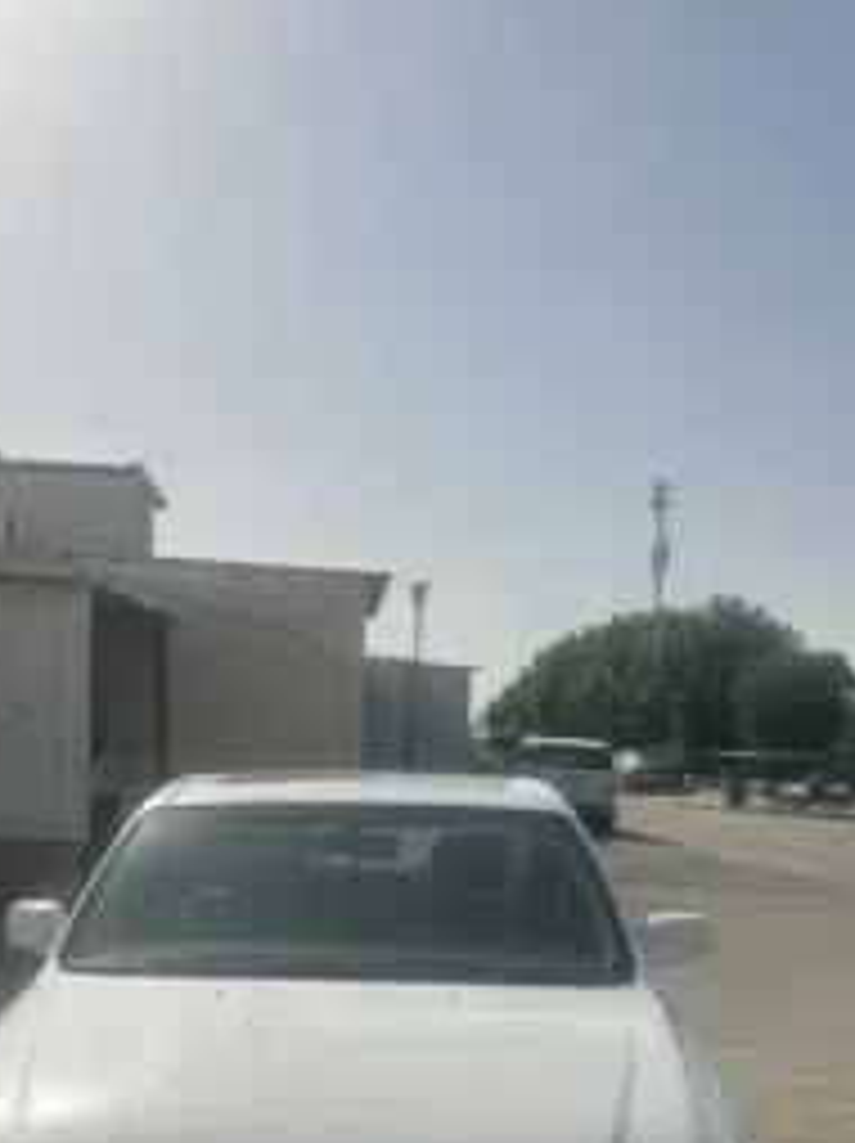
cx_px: 315
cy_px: 882
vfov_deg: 44.0
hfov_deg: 34.9
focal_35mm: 41
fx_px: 1353
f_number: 1.5
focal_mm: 5.7
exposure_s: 1/11364
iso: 50
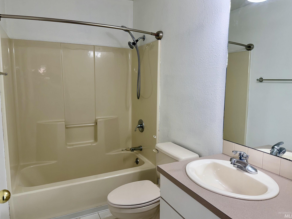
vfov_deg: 54.9
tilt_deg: -7.1
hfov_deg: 69.4
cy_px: 109
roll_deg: +0.2
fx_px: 211
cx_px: 149
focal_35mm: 25
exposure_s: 1/120
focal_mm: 6.76
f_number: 1.78
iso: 80
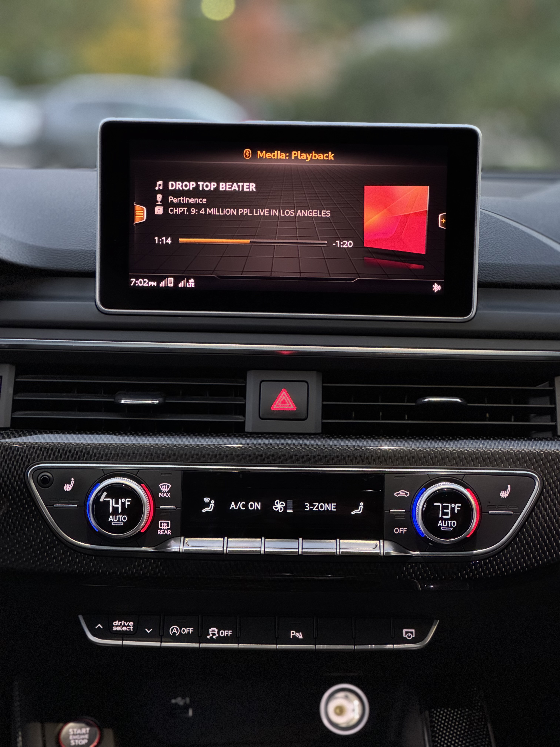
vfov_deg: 25.3
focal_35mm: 77
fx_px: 1661
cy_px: 374
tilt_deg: -8.9
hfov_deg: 19.1
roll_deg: +0.1
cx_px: 280
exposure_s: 1/38
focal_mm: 9
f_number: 2.8
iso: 1000
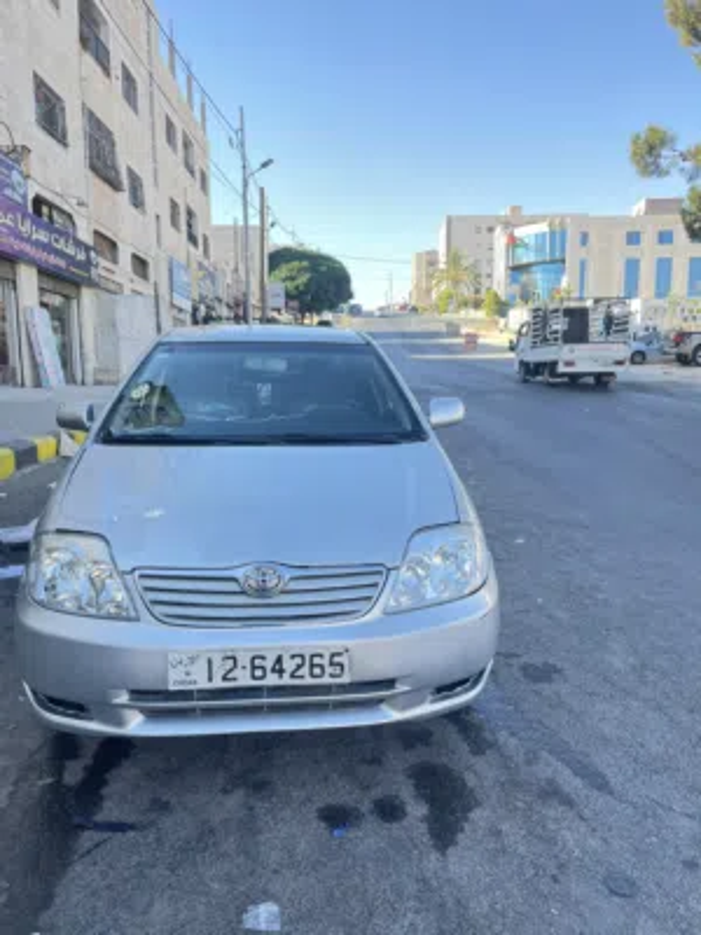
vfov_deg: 67.3
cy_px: 468
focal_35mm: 26
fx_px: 702
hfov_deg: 53.1
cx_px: 350
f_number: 1.6
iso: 50
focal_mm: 5.1
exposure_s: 1/266
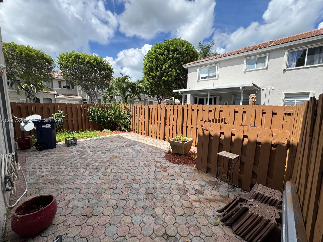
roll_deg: +0.1
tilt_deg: -6.2
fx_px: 131
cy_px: 121
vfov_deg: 85.7
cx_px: 162
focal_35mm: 14
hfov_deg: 102.1
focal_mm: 2.22
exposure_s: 1/1395
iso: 50
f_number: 2.2
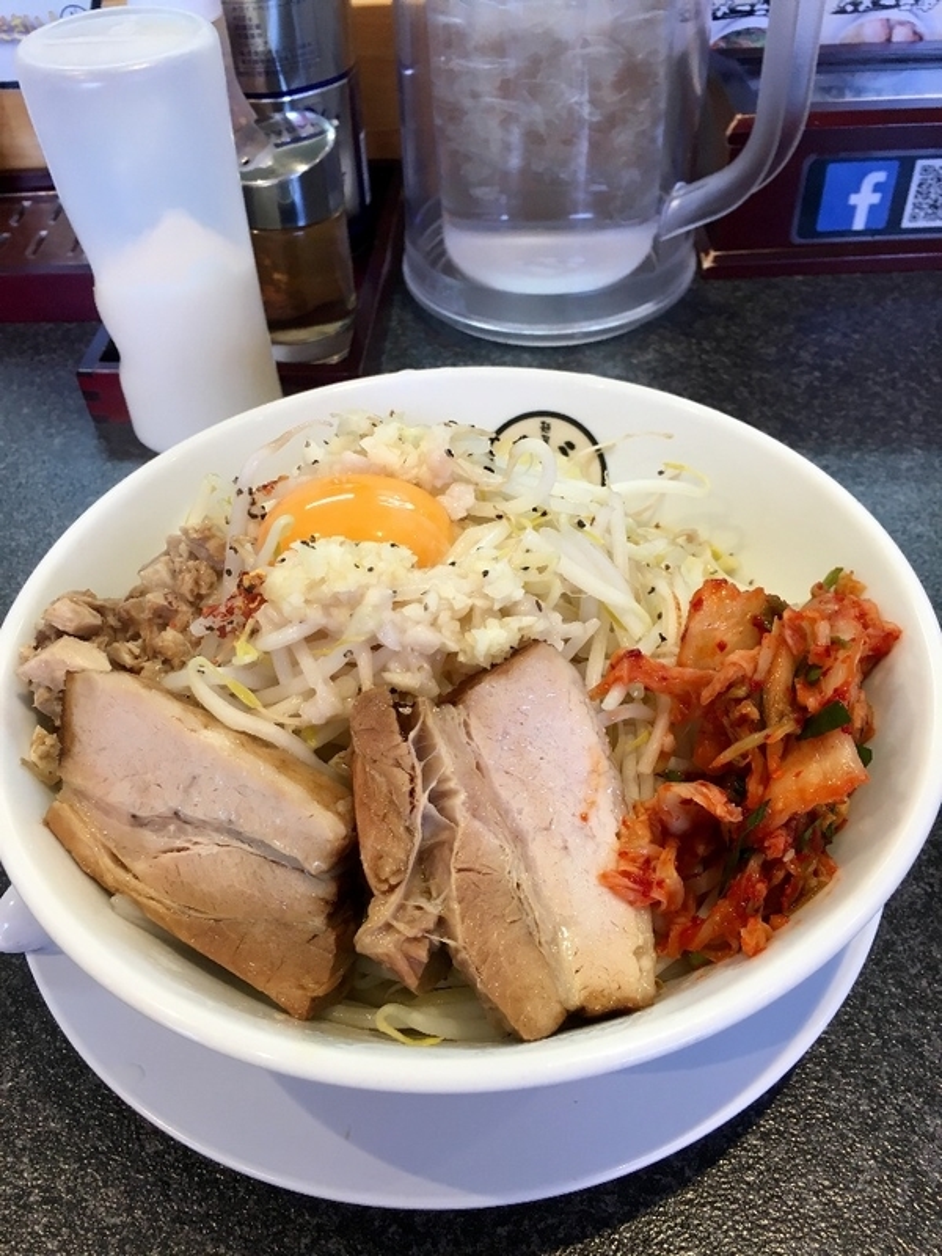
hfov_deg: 48.2
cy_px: 628
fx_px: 1052
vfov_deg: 61.7
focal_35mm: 29
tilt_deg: -45.3
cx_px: 471
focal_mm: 4.15
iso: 25
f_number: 2.2
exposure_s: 1/30
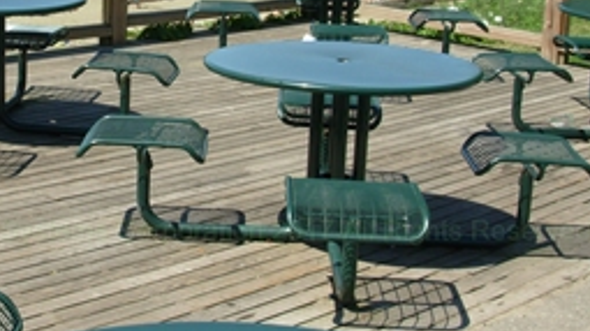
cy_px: 30
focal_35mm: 78
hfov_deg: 26.6
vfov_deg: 15.3
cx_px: 106
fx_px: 1219
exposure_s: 1/384
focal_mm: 6.3
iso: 50
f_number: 4.9
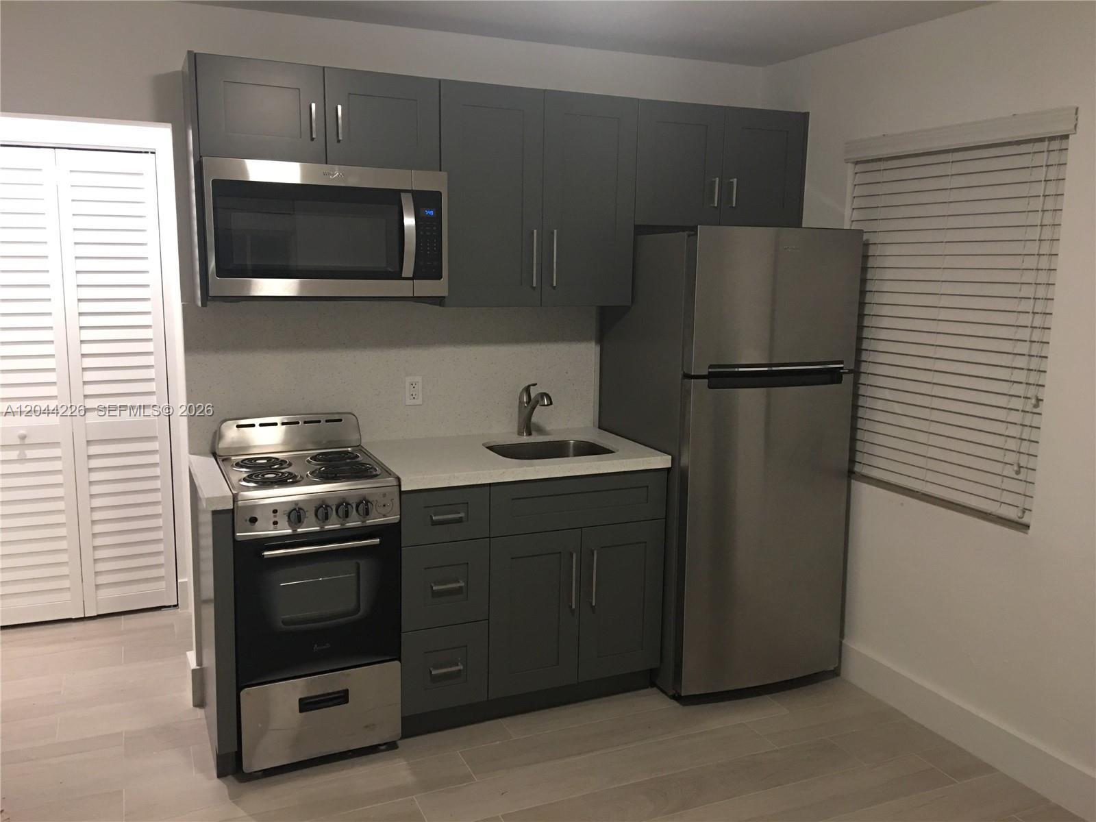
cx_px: 548
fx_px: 918
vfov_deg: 48.2
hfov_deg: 61.7
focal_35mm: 29
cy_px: 411
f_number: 2.2
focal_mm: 4.15
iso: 125
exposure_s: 1/15
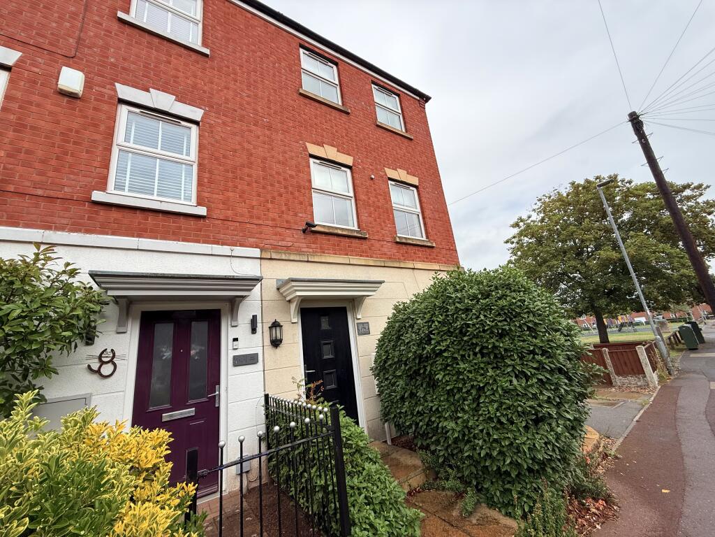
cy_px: 268
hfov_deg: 102.1
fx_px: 289
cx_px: 358
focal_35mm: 14
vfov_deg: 85.7
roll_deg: +6.8
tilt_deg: +15.0
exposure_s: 1/1189
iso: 50
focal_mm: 2.22
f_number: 2.2
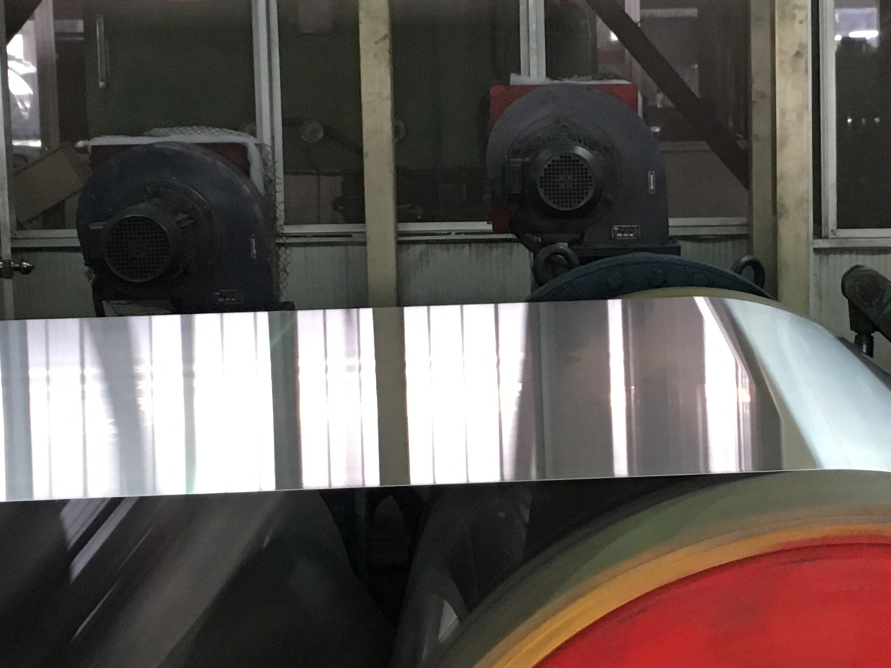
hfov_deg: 23.7
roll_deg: +1.0
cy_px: 321
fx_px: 2110
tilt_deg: -7.6
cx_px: 611
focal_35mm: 82
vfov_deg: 18.0
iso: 160
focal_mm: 4.15
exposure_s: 1/33
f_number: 2.2
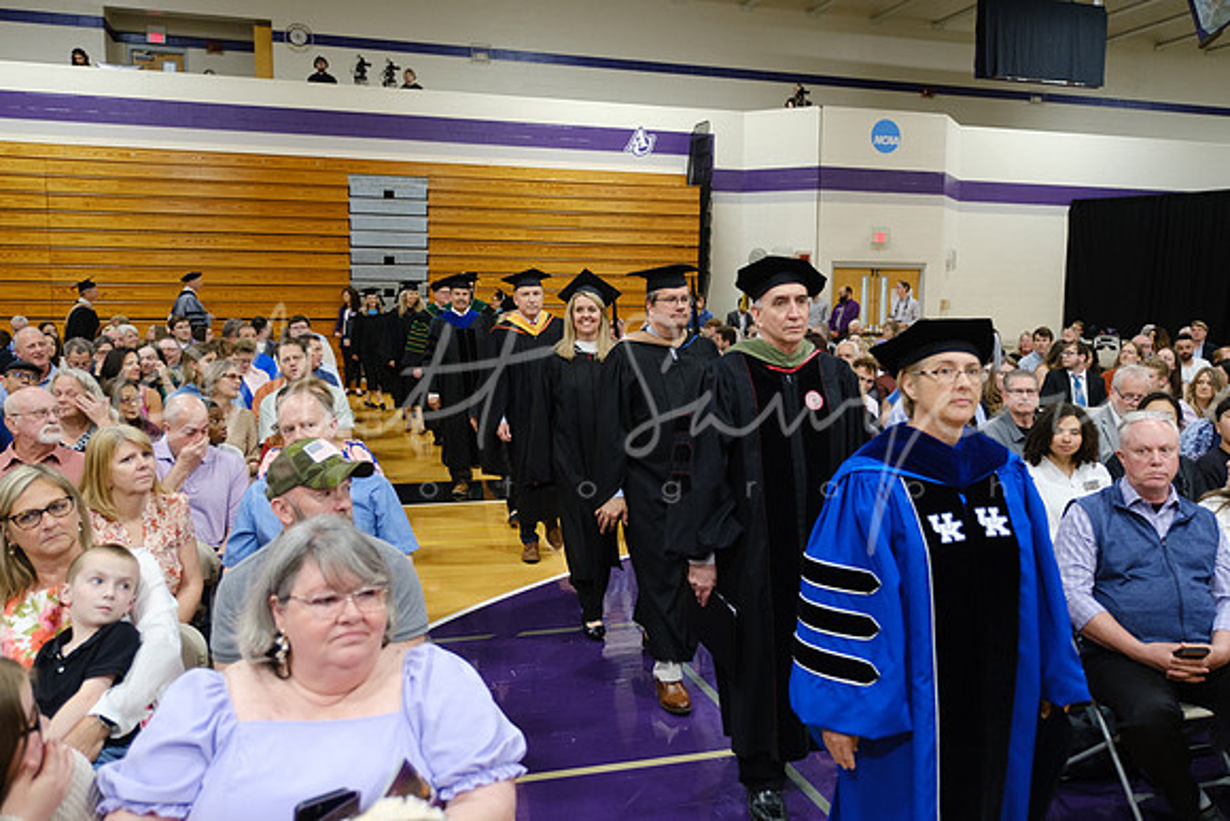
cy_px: 410
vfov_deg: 45.0
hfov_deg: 63.6
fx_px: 991
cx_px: 615
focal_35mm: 29
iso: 1600
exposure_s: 1/125
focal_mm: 19.4
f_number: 2.8
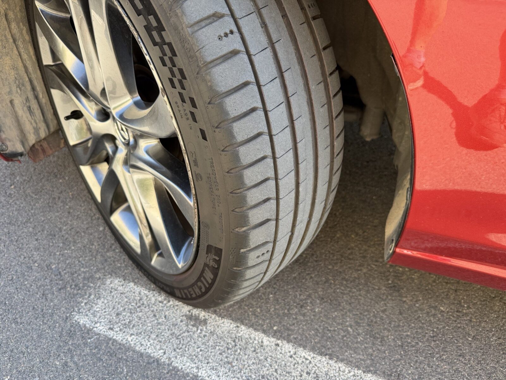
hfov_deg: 71.6
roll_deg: -2.5
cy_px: 190
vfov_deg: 56.8
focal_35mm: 24
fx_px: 351
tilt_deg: -40.0
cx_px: 253
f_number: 1.78
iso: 80
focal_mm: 6.76
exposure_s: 1/319
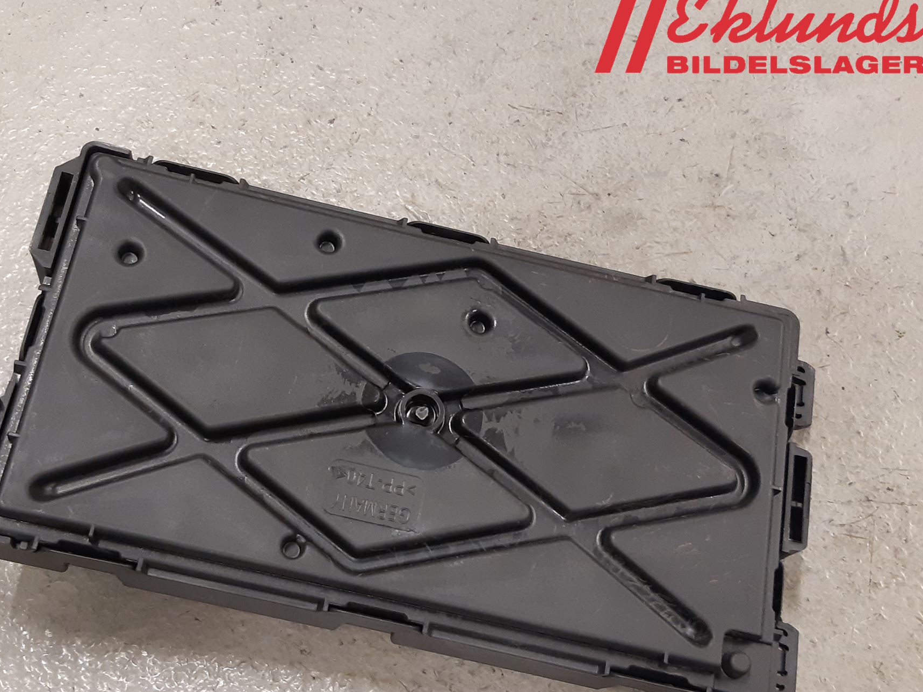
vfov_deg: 45.3
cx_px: 374
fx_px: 826
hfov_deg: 57.9
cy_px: 395
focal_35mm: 31
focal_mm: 3.93
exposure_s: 1/50
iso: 200
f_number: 1.7
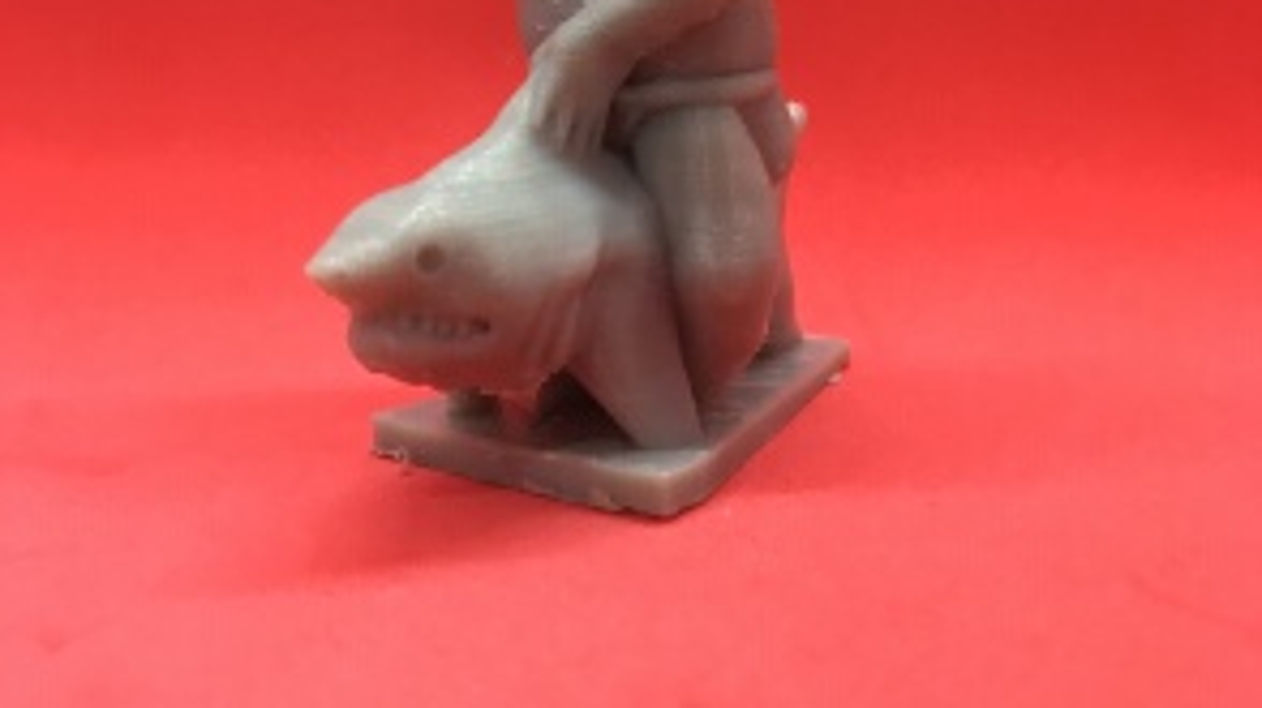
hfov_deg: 47.4
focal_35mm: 43
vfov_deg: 26.4
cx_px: 635
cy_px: 21
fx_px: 1438
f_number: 2.2
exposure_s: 1/30
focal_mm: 4.15
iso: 32
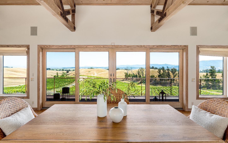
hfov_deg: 94.4
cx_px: 113
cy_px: 67
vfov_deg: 67.9
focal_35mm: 17
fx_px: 106
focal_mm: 16
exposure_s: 1/125
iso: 320
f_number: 11
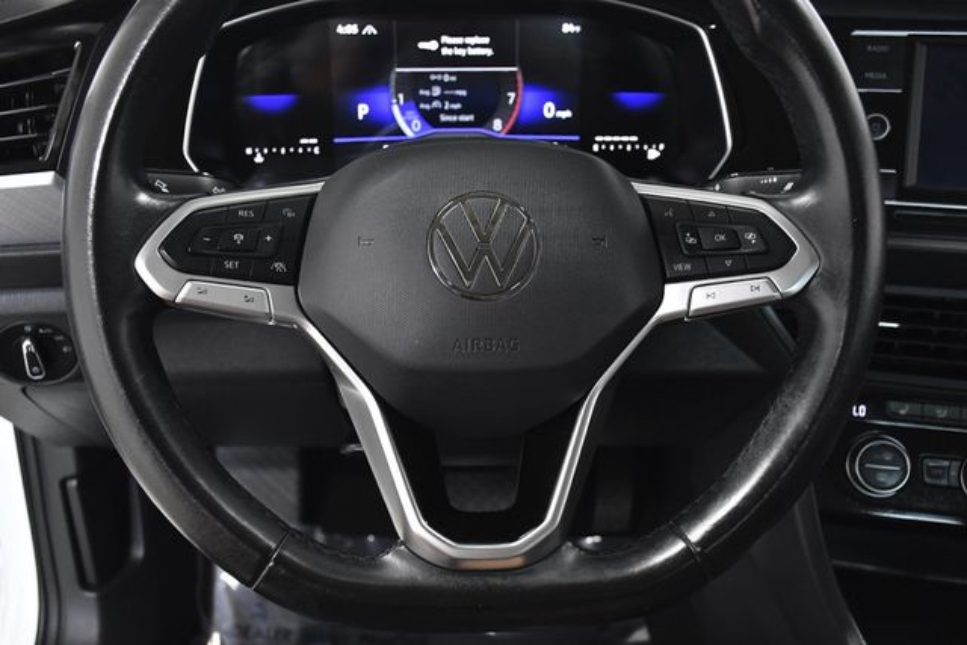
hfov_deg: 53.1
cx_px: 484
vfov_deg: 36.9
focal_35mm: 36
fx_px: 967
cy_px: 322
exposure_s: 1/125
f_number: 5.6
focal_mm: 24
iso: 2000
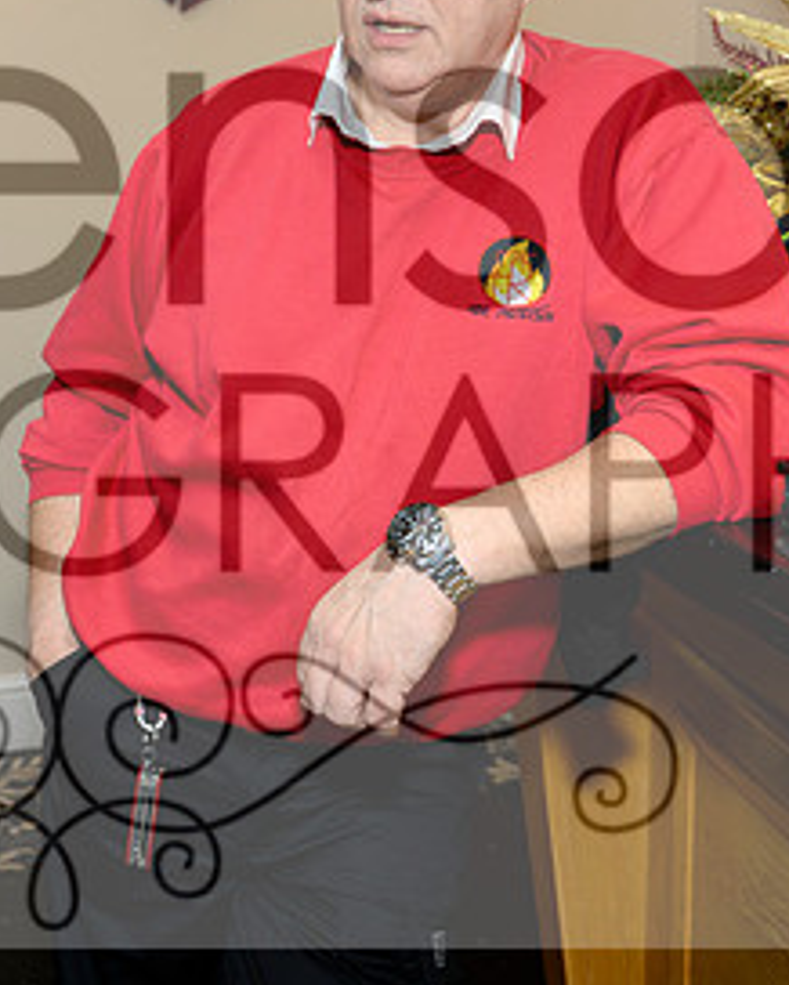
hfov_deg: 24.1
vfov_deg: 30.0
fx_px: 1808
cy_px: 248
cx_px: 122
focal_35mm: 62
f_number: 4
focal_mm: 28.5
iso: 1250
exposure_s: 1/160
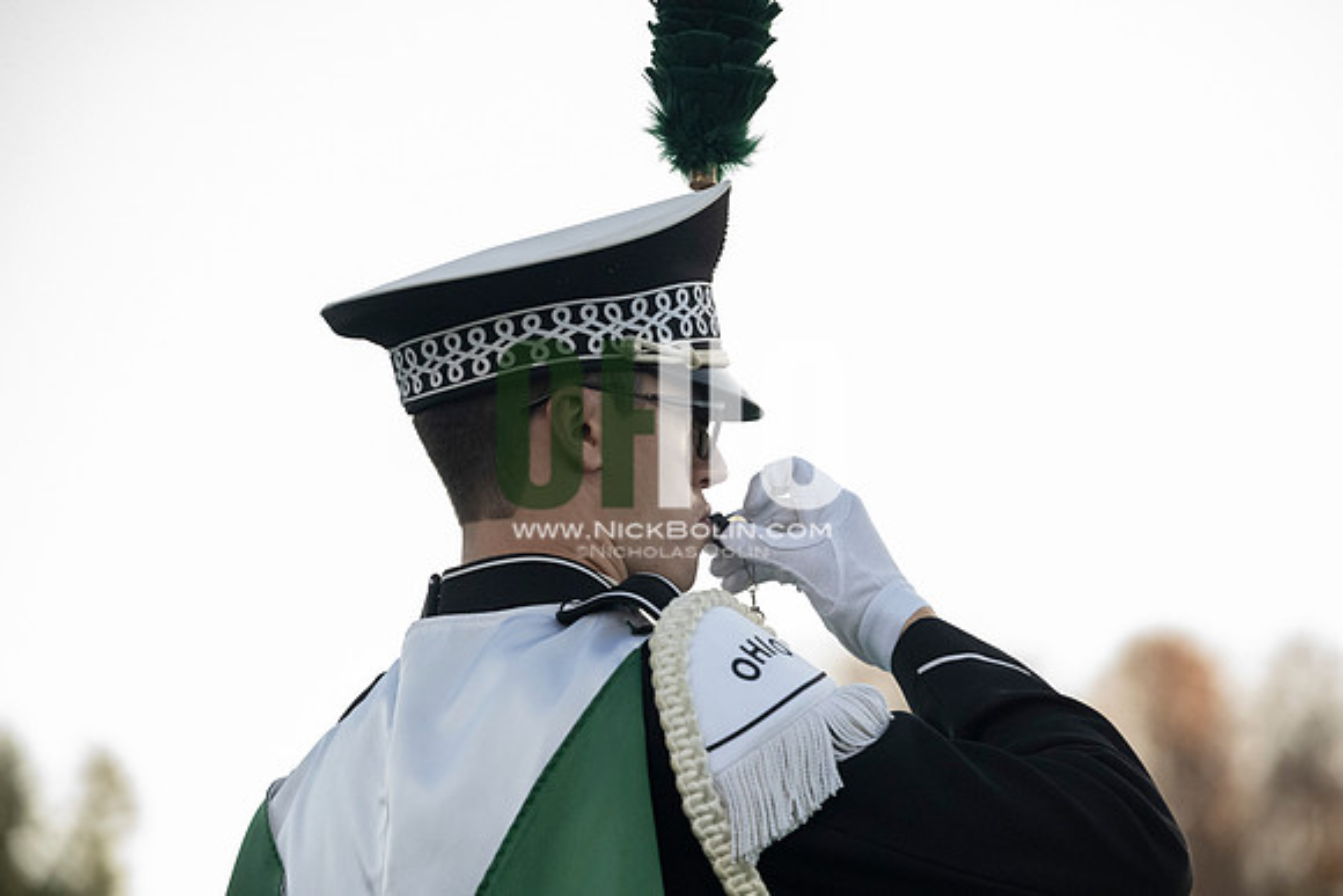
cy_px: 448
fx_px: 6903
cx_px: 672
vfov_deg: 7.4
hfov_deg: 11.1
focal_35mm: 185
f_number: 4.5
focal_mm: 185
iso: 5000
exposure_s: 1/3200
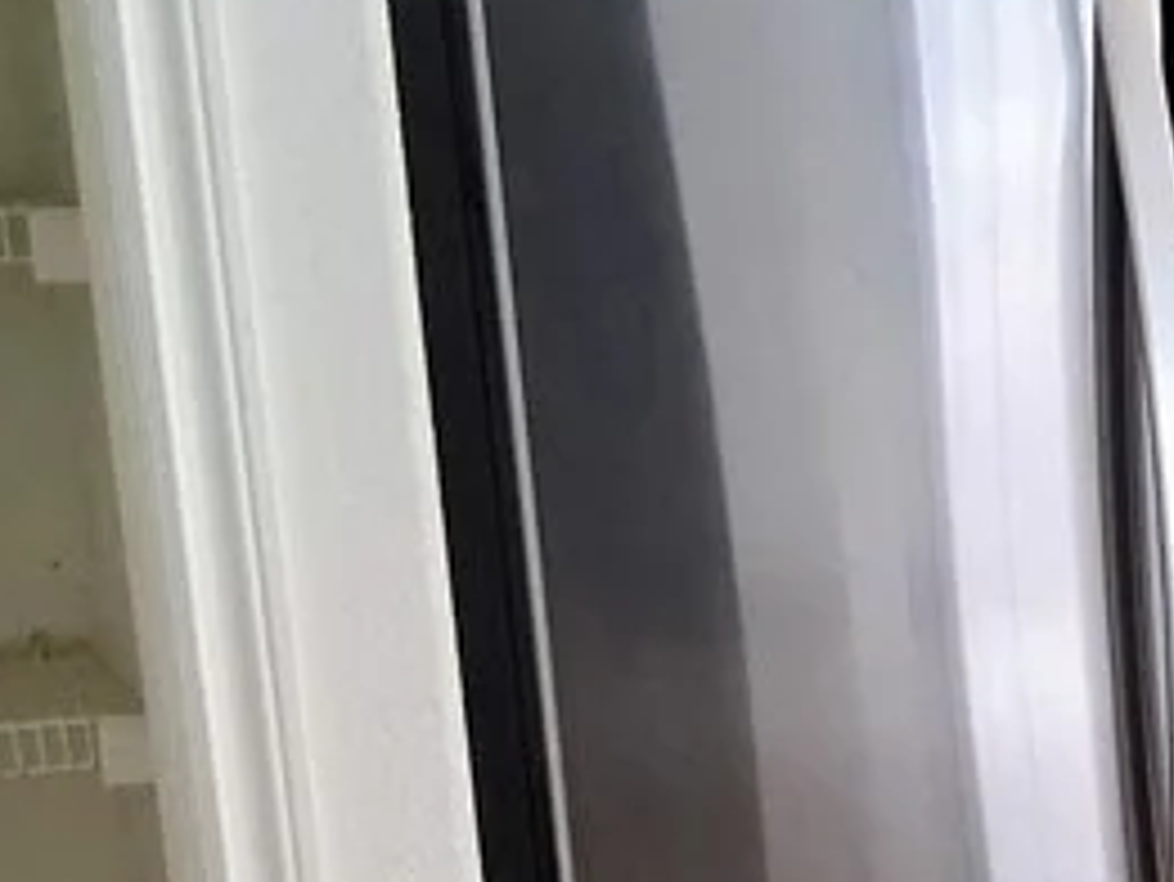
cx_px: 1637
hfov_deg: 17.7
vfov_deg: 14.0
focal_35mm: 102
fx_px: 3461
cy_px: 1084
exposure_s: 1/100
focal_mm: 3.98
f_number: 1.8
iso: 320
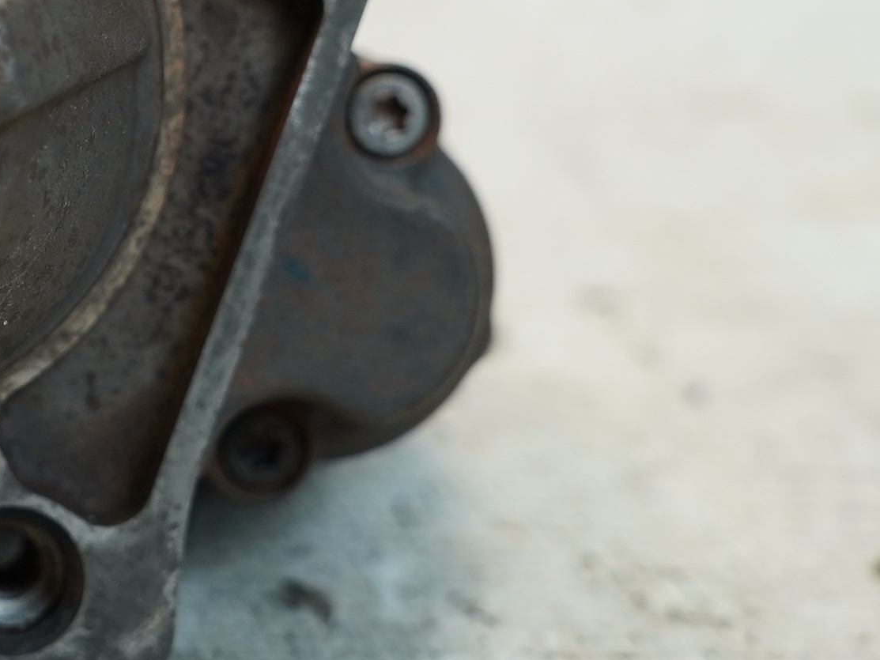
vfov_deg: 13.5
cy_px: 151
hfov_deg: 17.4
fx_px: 2771
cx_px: -100
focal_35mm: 109
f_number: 4
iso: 640
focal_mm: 28
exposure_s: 1/160
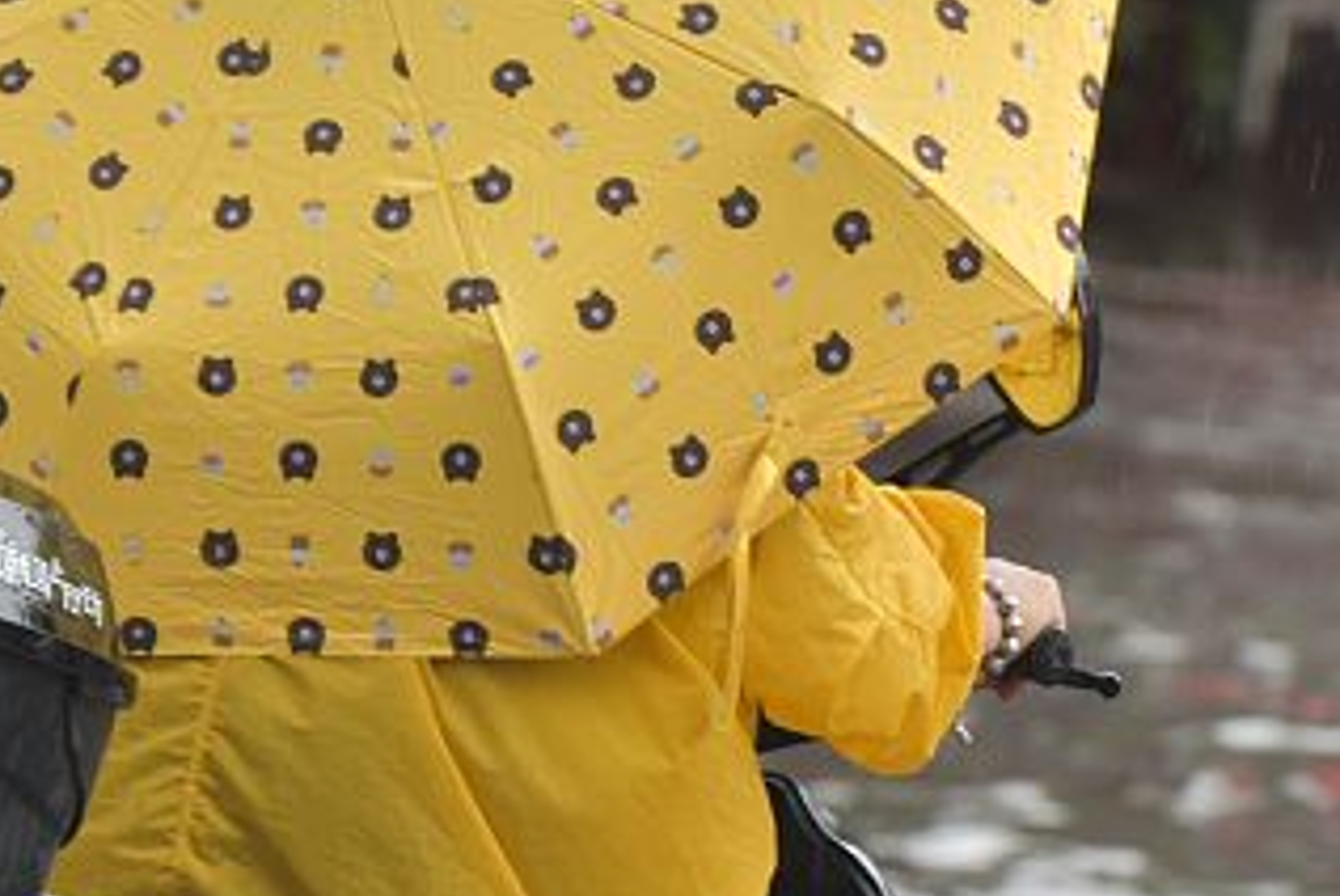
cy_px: 1071
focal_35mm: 549
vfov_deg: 2.5
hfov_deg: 3.8
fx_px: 20453
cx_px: 528
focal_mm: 145
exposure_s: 1/160
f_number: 5
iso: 450
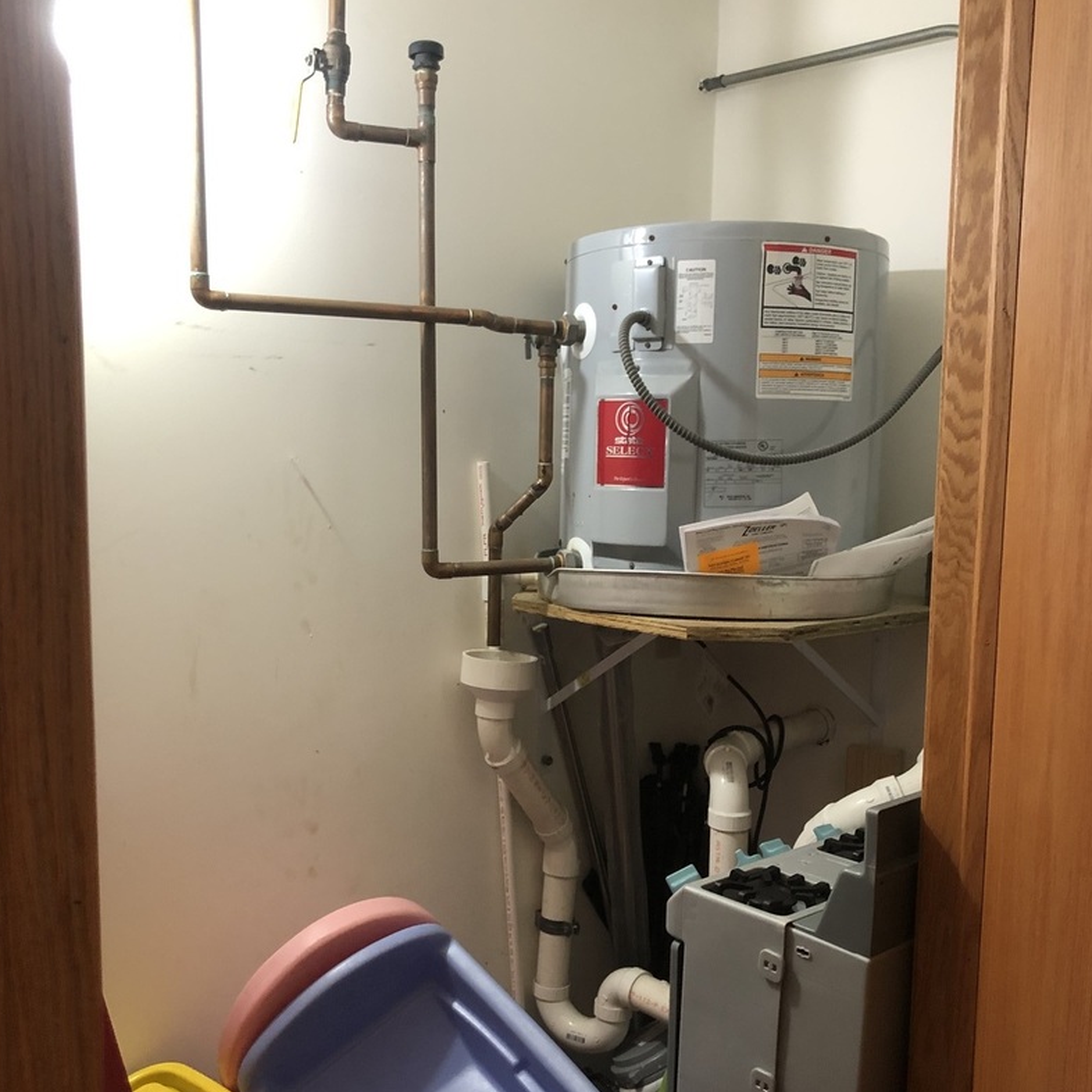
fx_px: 1213
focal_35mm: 34
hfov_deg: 48.5
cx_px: 547
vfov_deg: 48.4
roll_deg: +0.4
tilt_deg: -8.5
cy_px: 609
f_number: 1.8
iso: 64
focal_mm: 3.99
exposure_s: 1/15
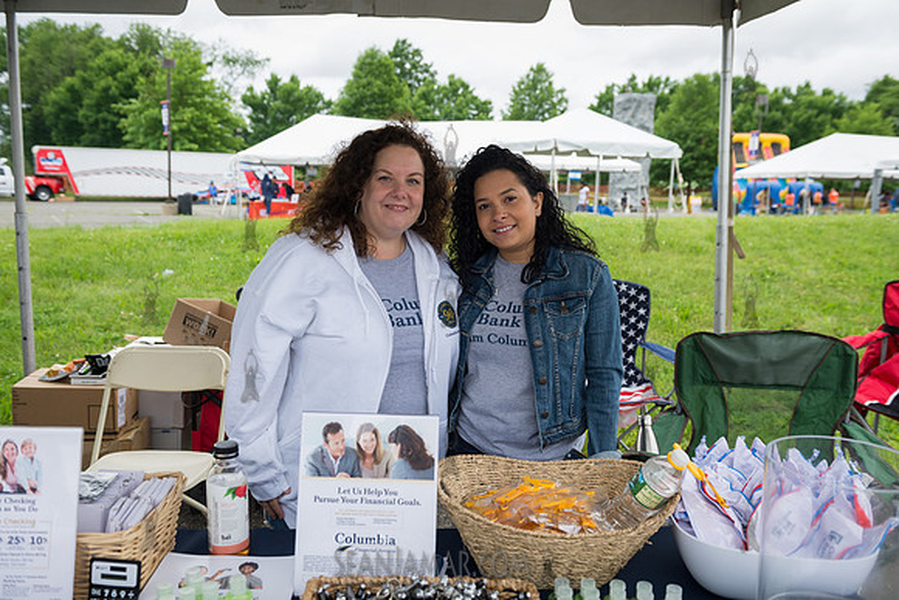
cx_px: 450
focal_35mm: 31
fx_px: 774
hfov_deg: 60.3
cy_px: 300
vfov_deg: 42.3
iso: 200
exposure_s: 1/400
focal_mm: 31
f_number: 4.5
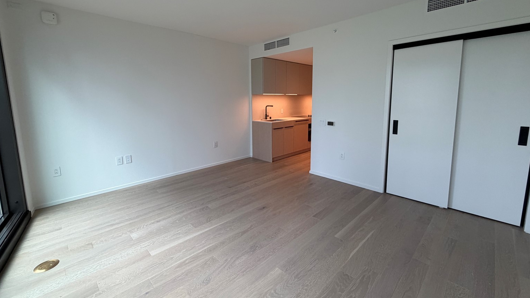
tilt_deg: -7.0
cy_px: 129
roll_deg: +0.5
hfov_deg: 99.4
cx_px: 266
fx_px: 225
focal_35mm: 16
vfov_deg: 66.8
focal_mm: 2.22
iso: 125
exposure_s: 1/121
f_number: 2.2
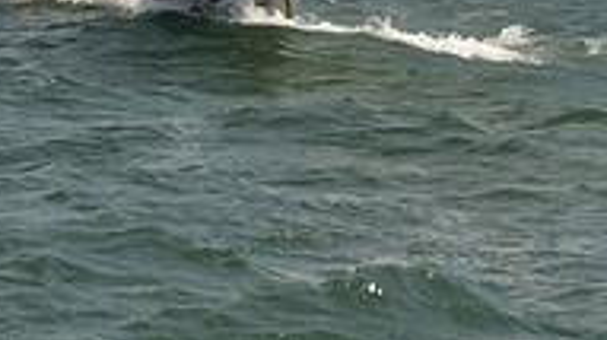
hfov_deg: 9.7
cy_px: -575
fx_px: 3586
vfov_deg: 5.2
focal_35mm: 223
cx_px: 462
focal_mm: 70
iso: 200
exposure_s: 1/1250
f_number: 8
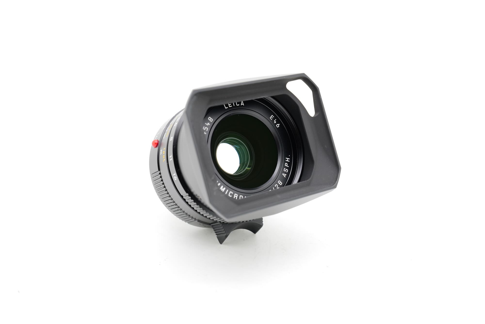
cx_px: 242
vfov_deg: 31.2
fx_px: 579
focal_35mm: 43
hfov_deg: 45.4
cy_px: 162
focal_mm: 43
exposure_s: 1/60
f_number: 9
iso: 800
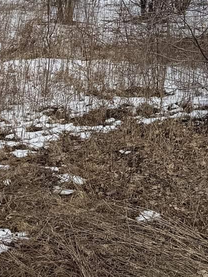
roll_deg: -3.4
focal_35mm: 99
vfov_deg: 17.3
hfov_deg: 13.5
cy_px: -175
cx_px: 367
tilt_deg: +10.9
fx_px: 793
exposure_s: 1/5319
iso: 80
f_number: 1.78
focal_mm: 6.76
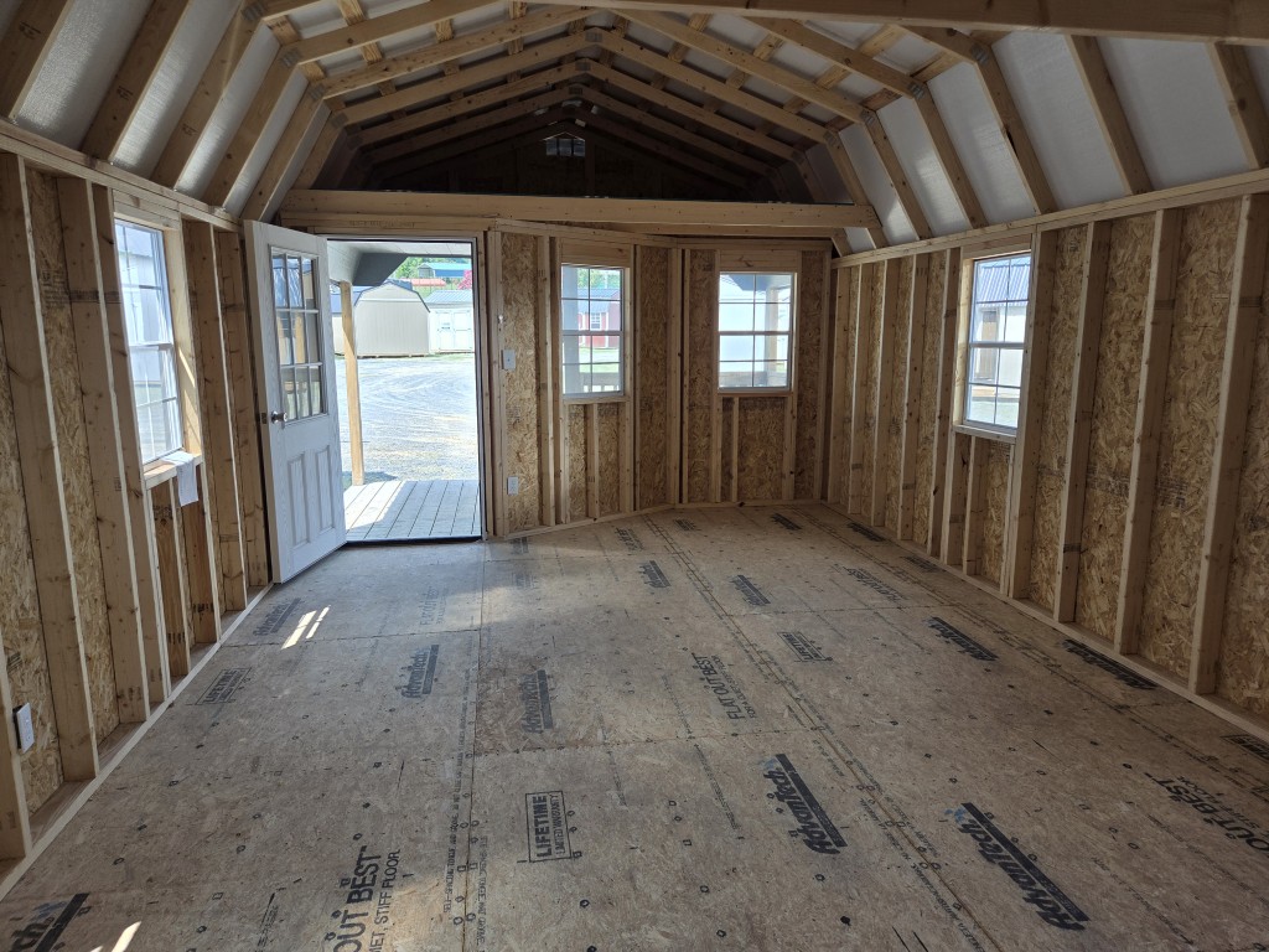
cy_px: 476
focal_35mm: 23
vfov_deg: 58.9
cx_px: 634
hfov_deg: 73.9
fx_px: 843
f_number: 1.8
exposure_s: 1/569
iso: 80
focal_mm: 5.4
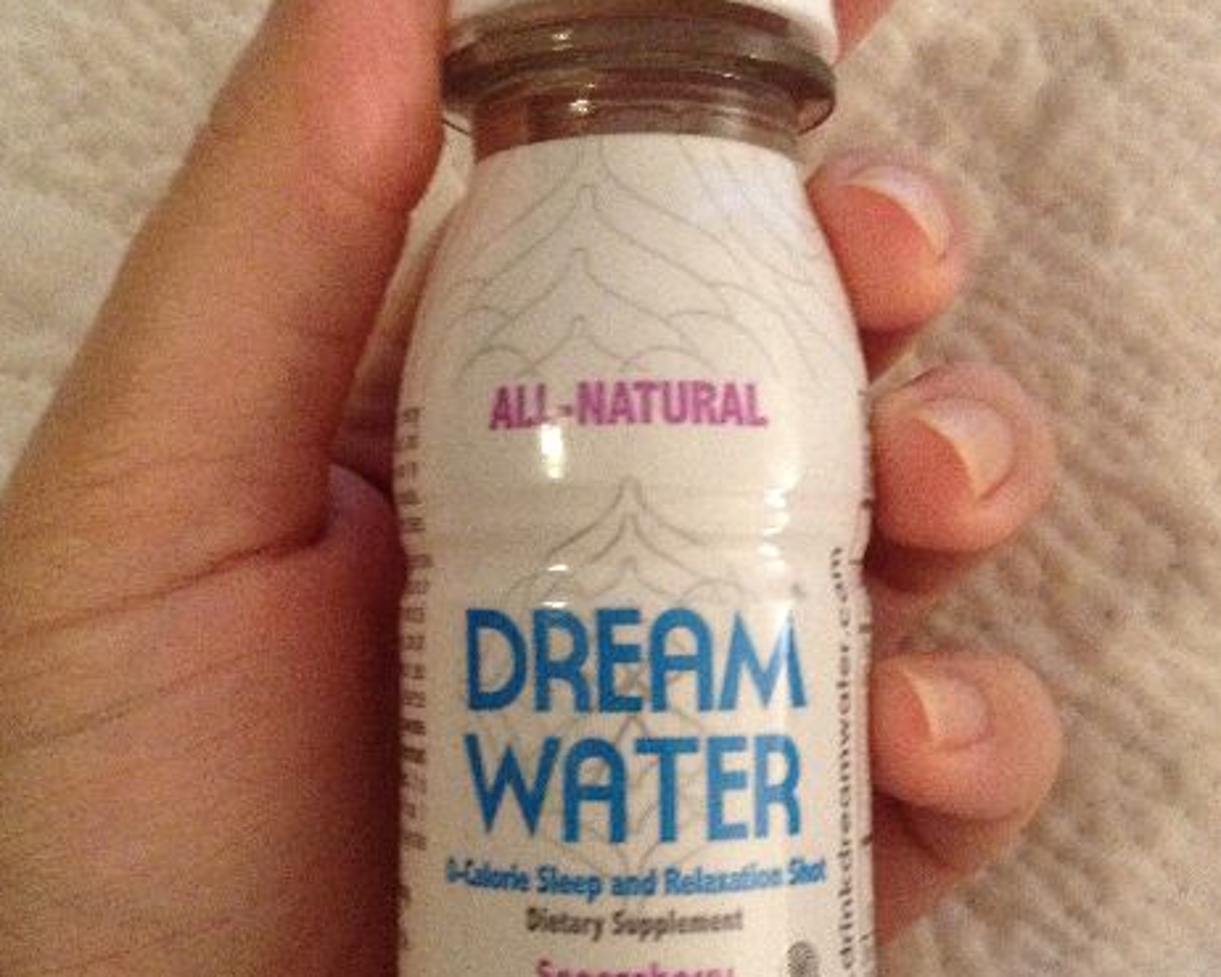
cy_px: 539
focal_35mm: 48
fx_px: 1735
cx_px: 625
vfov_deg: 31.4
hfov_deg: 38.8
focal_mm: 4.28
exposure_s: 1/20
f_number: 2.4
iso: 400
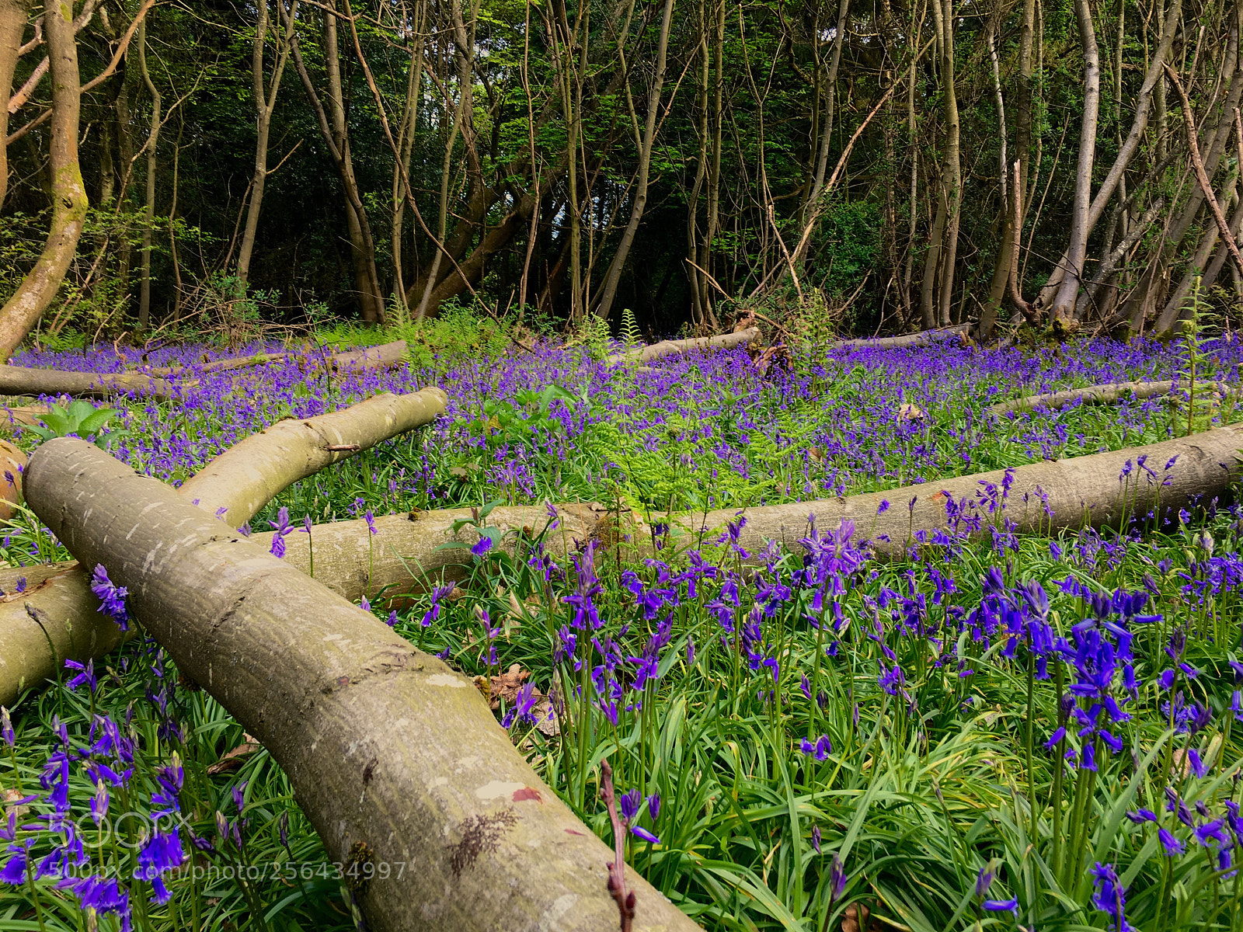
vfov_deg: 48.2
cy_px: 466
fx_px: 1041
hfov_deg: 61.7
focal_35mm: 29
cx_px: 622
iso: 25
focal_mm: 4.15
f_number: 2.2
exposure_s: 1/127
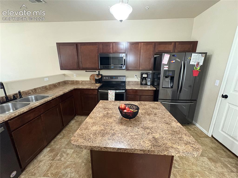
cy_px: 89
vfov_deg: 85.6
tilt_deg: -14.6
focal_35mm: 14
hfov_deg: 102.1
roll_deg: -0.5
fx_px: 96
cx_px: 119
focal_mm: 2.22
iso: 800
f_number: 2.2
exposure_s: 1/40
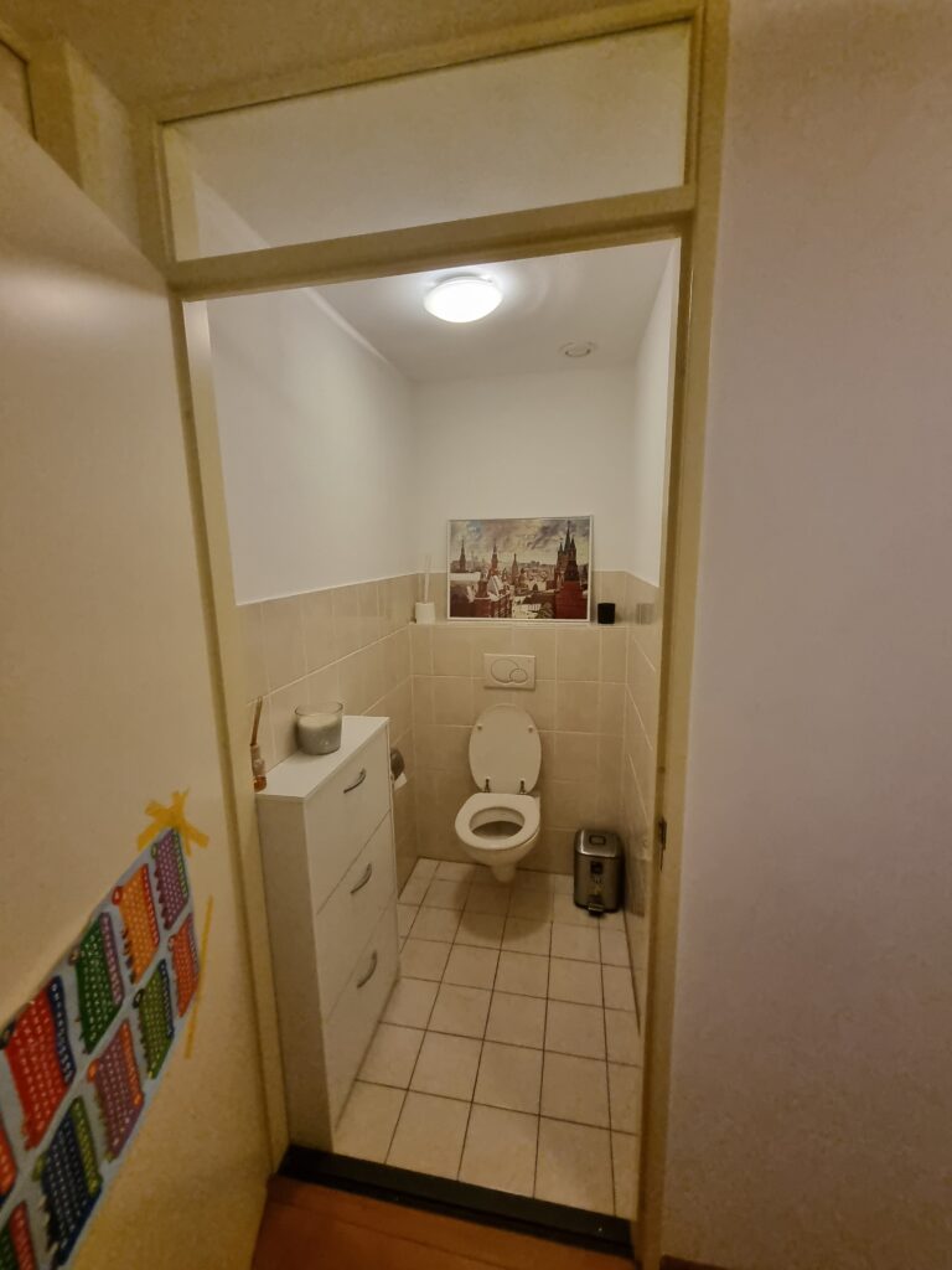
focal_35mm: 13
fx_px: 477
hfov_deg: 89.9
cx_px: 476
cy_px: 635
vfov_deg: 106.2
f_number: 2.2
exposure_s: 1/33
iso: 640
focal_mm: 2.2
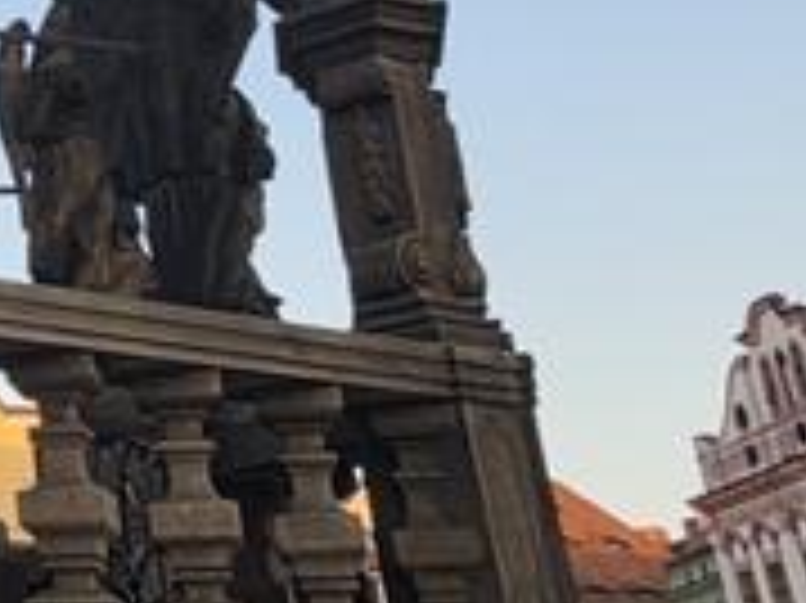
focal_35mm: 87
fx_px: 2024
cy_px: -428
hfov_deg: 19.3
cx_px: -446
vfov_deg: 15.1
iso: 16
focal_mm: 2.2
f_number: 1.9
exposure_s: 1/105
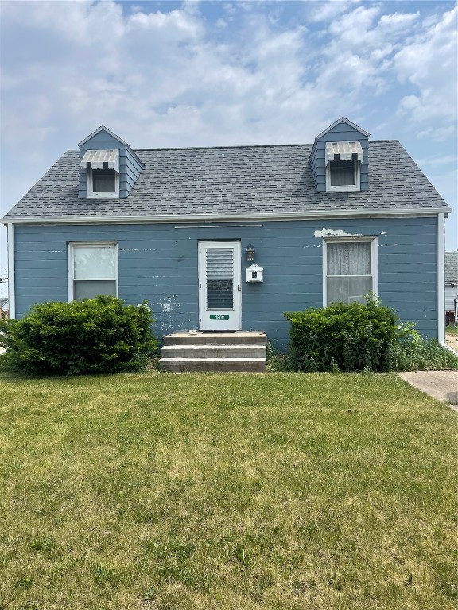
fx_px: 459
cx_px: 229
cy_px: 305
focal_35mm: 26
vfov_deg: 67.3
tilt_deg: -0.6
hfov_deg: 53.1
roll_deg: +0.3
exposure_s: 1/4049
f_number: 1.6
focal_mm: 5.1
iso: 32
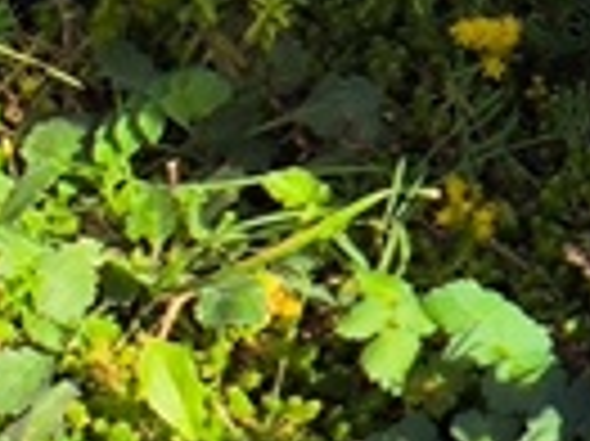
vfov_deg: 4.7
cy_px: -742
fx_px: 5194
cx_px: 1588
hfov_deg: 6.1
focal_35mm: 305
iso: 50
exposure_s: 1/1247
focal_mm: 4.71
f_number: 1.7
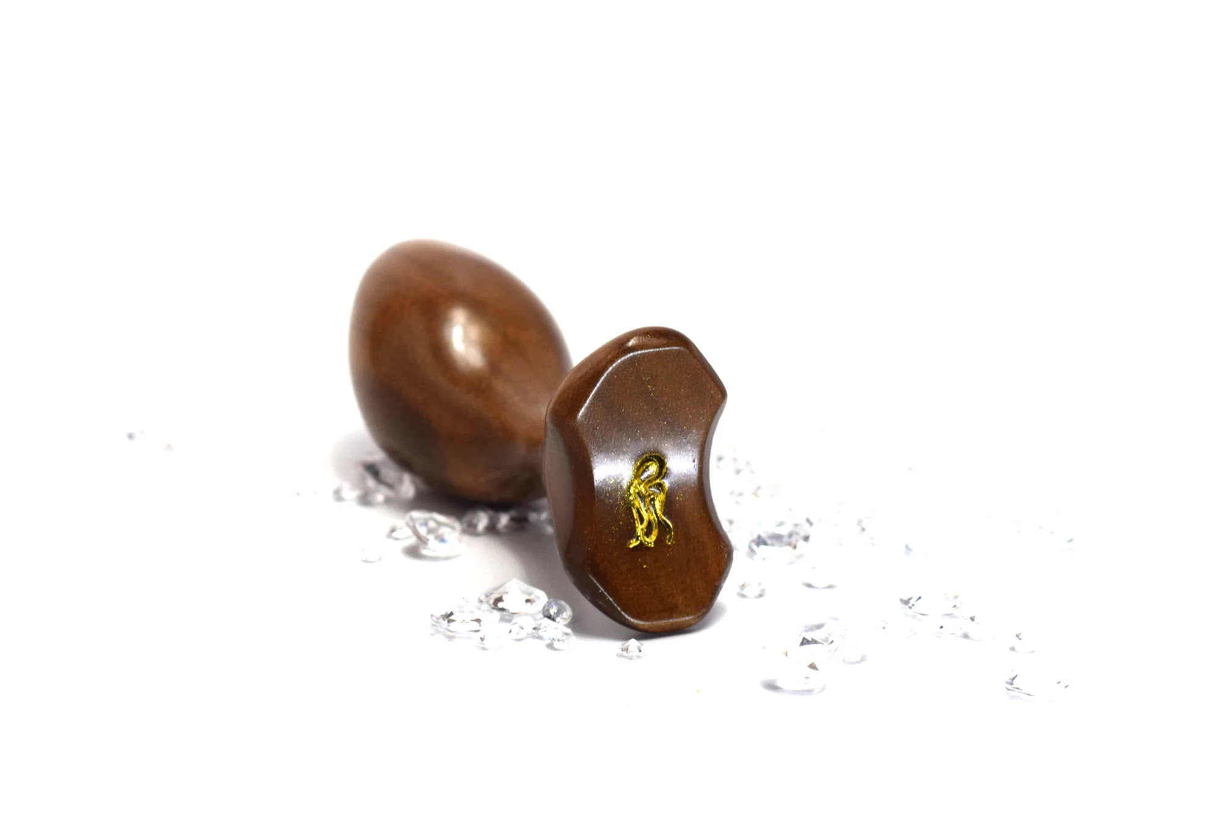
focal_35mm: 75
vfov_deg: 18.2
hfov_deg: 27.0
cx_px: 610
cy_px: 407
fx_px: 2543
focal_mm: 50
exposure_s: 1/125
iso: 400
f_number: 5.6
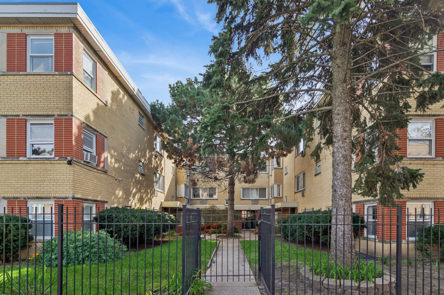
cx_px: 222
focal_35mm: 18
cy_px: 148
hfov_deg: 90.0
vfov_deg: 67.3
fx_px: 222
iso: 400
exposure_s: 1/250
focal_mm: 12
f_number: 8
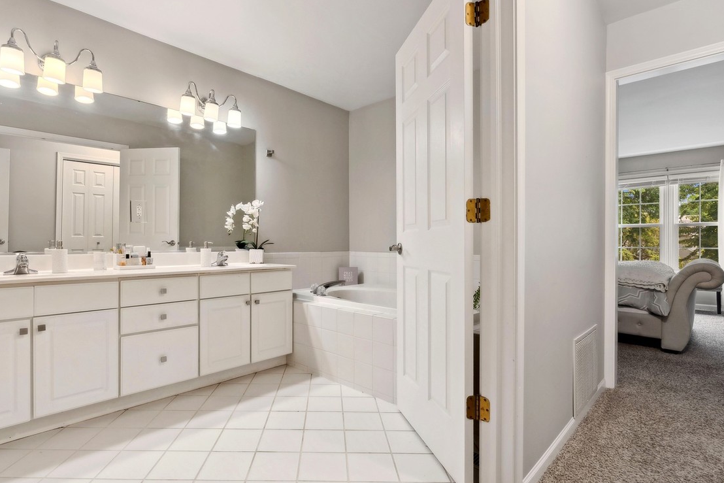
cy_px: 254
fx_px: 382
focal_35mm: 19
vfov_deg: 64.5
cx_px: 326
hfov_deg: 86.6
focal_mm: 13
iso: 400
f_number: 8
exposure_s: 1/13
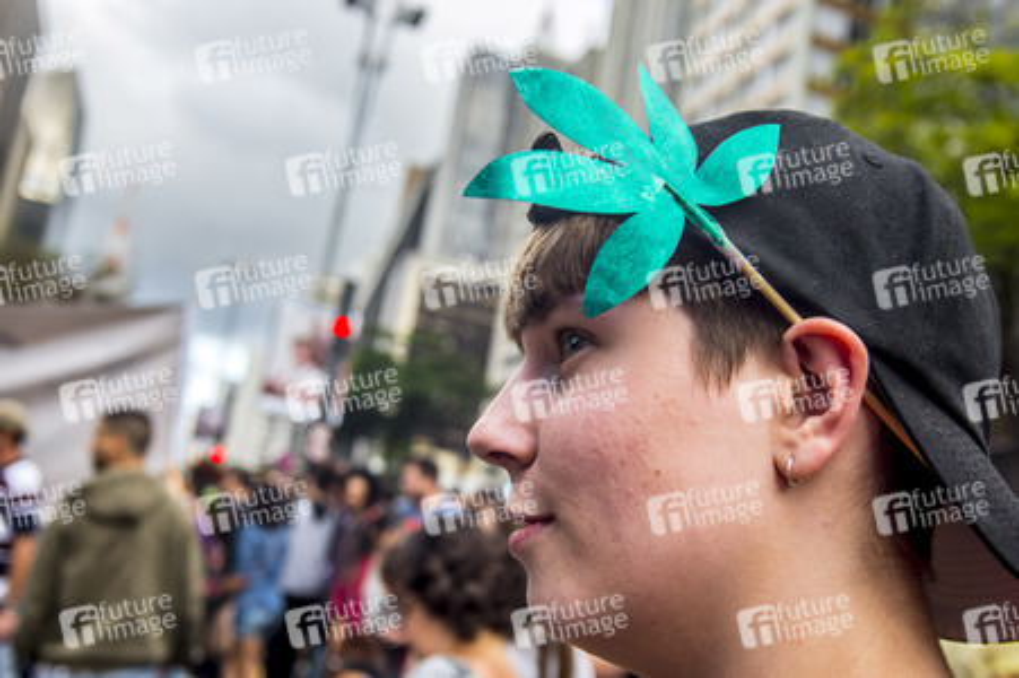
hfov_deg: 54.5
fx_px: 990
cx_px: 510
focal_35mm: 35
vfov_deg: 37.8
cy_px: 339
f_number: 5
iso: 160
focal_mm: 35
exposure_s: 1/100
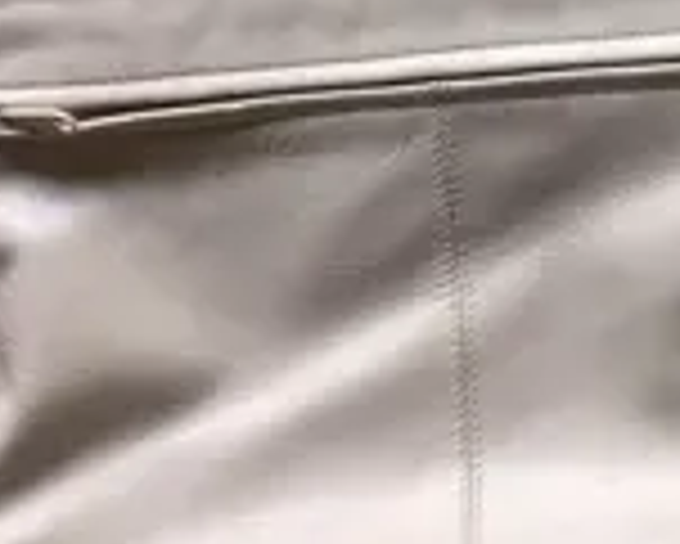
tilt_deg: -85.2
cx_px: 495
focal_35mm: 75
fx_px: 1510
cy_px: -117
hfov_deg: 25.1
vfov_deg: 19.2
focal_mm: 4.15
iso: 40
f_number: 2.2
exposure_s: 1/33
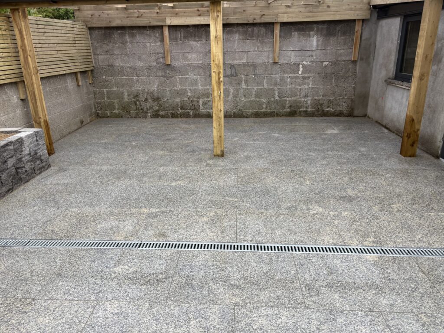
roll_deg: -1.2
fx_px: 333
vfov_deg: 53.1
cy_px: 166
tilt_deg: -18.0
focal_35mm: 26
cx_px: 222
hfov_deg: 67.3
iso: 50
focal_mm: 5.96
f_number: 1.6
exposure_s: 1/507
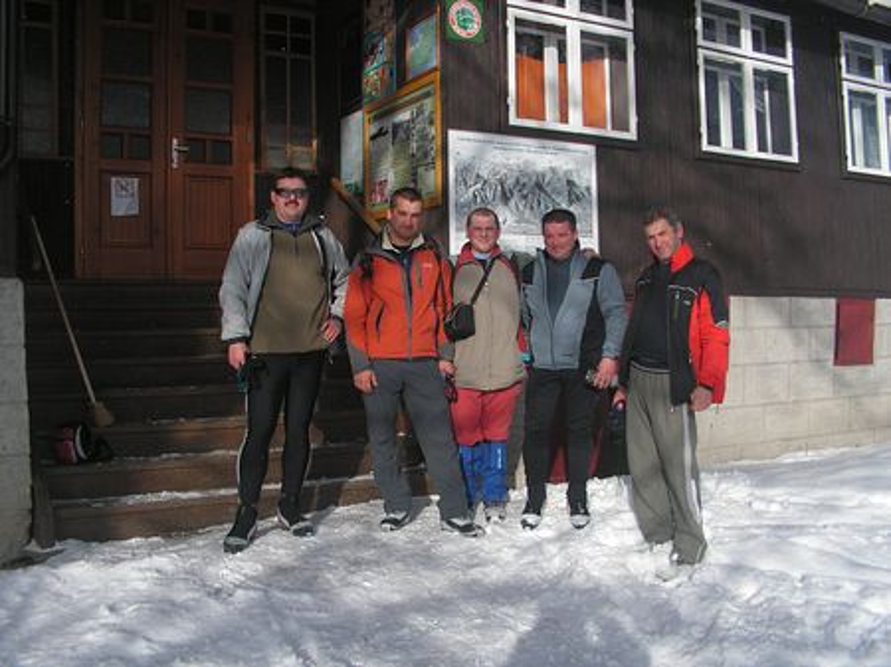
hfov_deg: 51.4
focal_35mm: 36
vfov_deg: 39.6
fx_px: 926
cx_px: 446
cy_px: 334
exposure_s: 1/1000
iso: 50
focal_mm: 6
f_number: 3.2
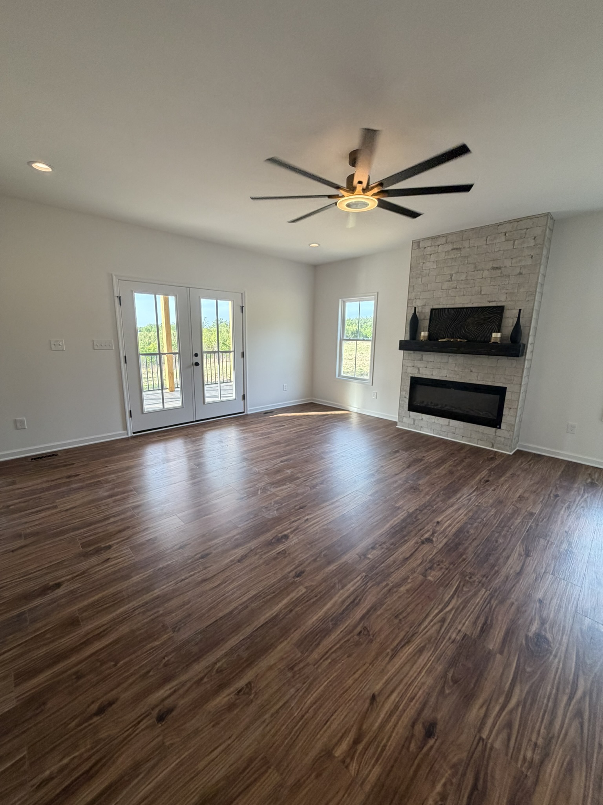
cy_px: 402
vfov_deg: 102.1
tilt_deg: -11.6
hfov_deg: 85.7
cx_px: 302
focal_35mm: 14
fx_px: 325
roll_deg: -0.9
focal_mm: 2.22
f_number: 2.2
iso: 250
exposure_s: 1/120
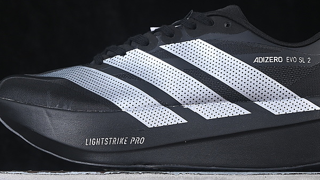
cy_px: 52
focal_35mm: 142
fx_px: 1205
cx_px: 181
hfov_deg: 15.1
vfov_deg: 8.5
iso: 160
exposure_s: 1/60
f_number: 6.3
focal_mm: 50
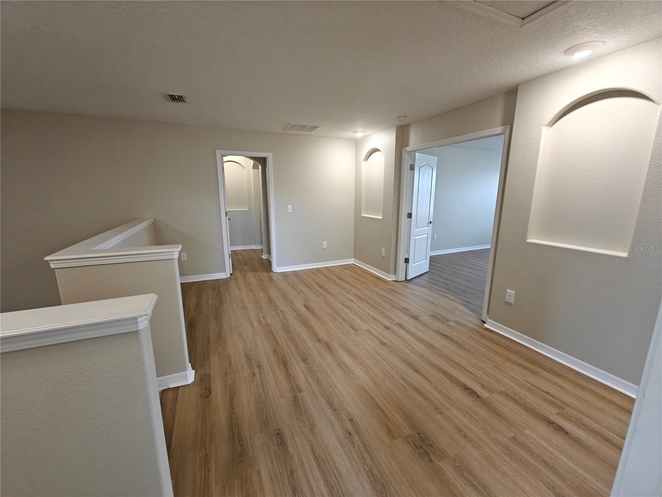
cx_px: 331
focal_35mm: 14
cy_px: 248
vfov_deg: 85.7
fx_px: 268
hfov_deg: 102.1
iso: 200
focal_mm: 2.62
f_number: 2.2
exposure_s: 1/60
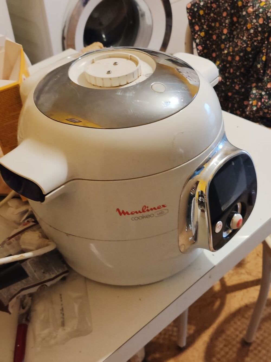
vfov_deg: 35.5
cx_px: 136
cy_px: 181
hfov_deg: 27.0
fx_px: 564
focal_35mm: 54
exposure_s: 1/50
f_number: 1.9
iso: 2000
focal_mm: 6.12
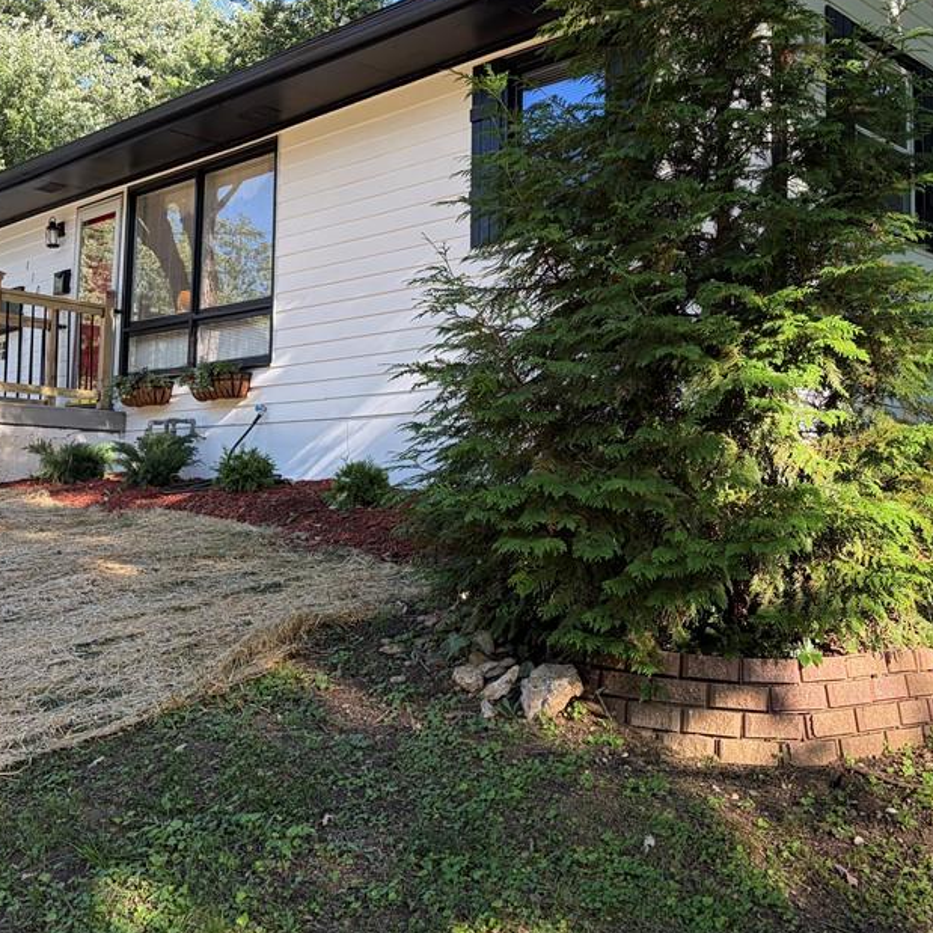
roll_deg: -0.3
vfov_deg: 43.7
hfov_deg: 43.7
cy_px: 387
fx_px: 1159
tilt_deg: +7.1
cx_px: 556
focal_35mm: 38
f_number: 1.6
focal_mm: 5.96
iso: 64
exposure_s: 1/424
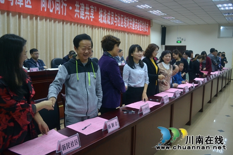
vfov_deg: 43.6
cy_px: 78
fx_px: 194
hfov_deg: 61.9
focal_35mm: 30
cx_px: 116
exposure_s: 1/40
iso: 800
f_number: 3.8
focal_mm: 20
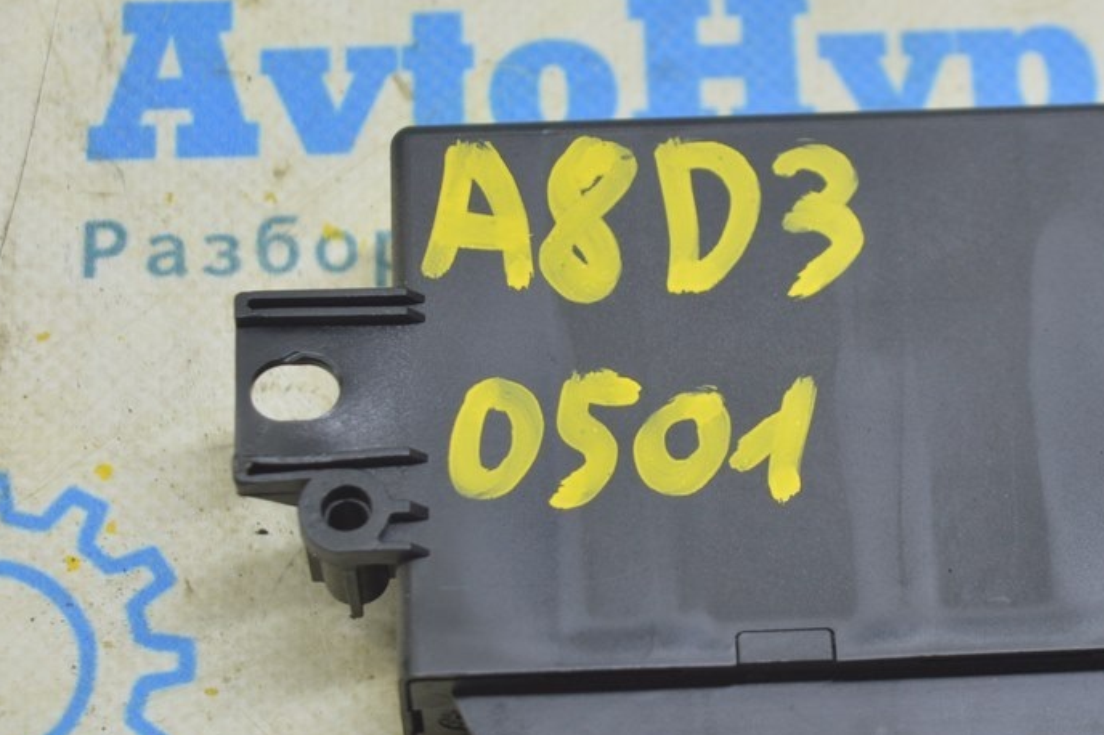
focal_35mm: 123
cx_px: 717
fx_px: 3762
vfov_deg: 11.2
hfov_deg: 16.7
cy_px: 354
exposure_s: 1/20
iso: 400
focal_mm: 55
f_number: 5.6
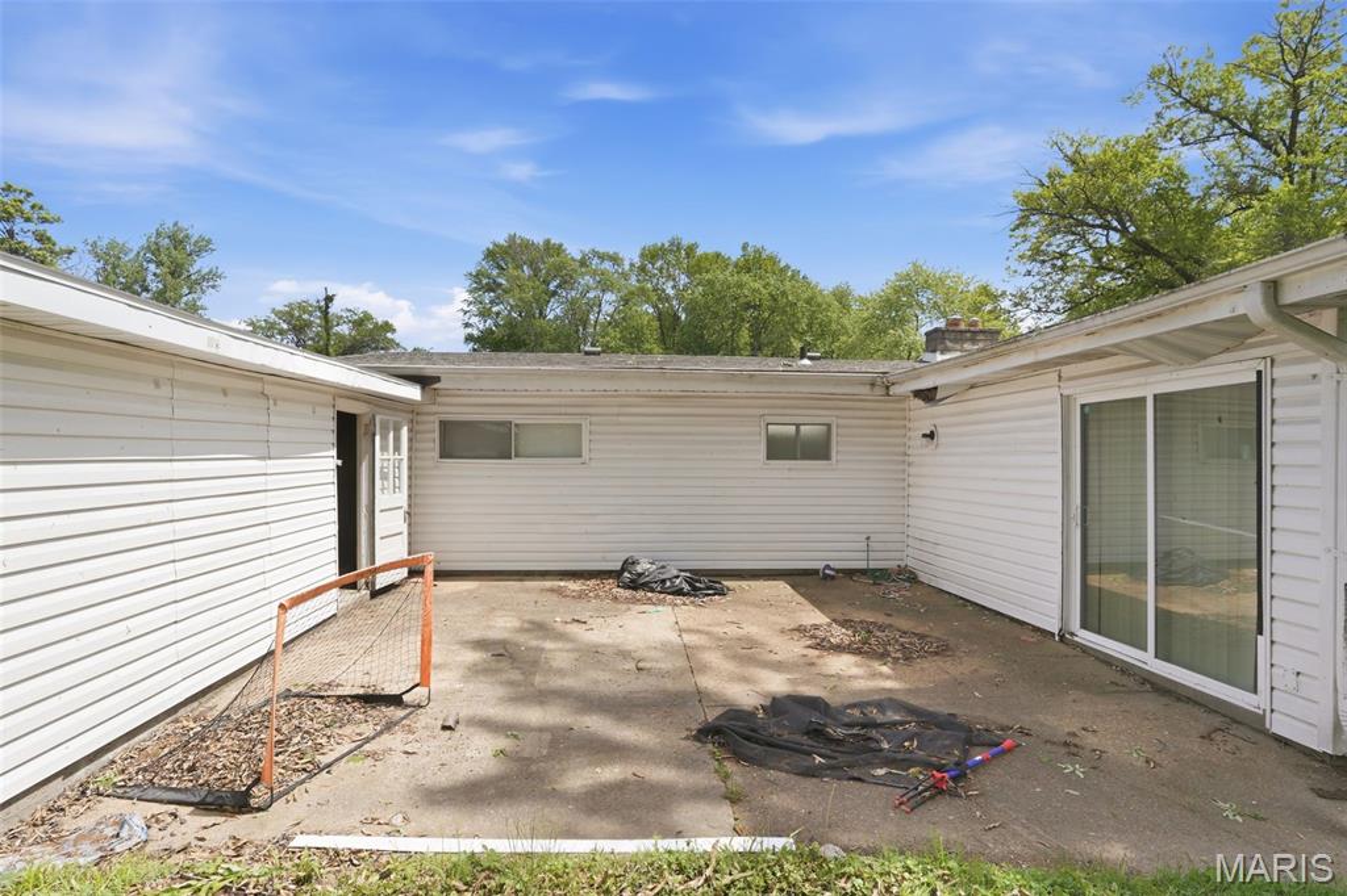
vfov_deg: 67.3
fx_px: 673
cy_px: 448
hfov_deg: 90.0
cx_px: 674
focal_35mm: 18
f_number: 8
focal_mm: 18
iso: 320
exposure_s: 1/400
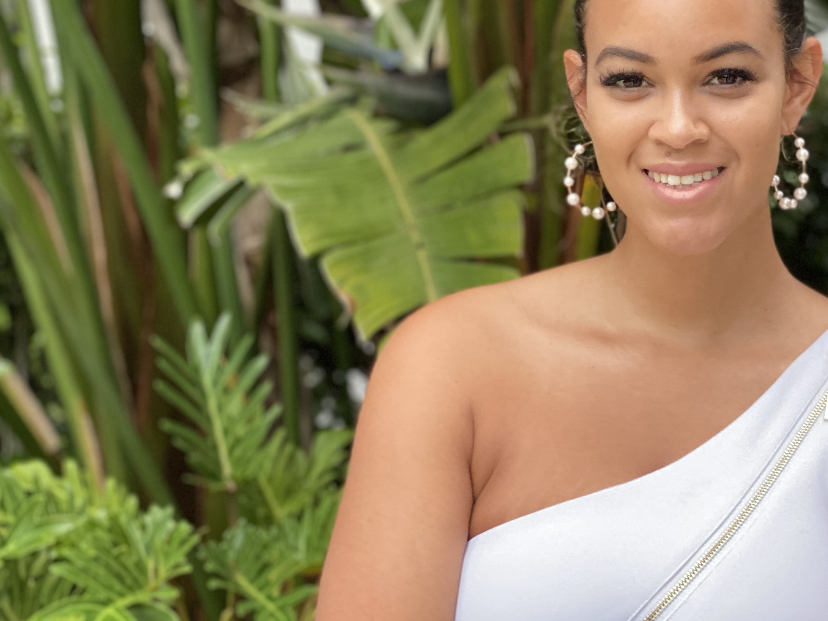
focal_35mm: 101
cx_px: 702
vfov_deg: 14.6
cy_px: 239
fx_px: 2416
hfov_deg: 19.2
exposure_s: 1/40
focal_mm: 6
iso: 160
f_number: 2
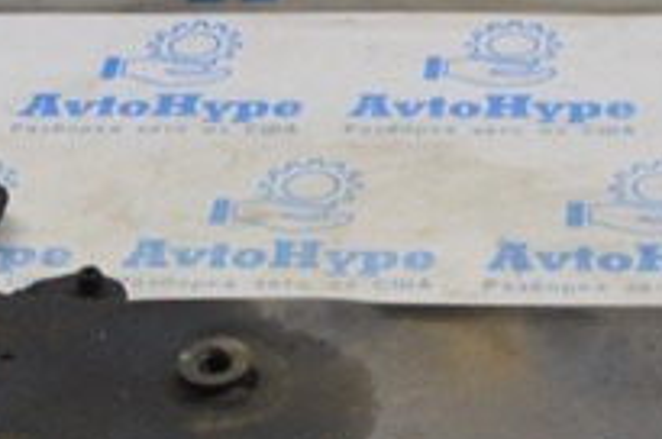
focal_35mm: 135
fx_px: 2479
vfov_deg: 10.1
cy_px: 266
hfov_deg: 15.2
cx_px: 475
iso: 400
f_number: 4
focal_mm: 18
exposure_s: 1/60
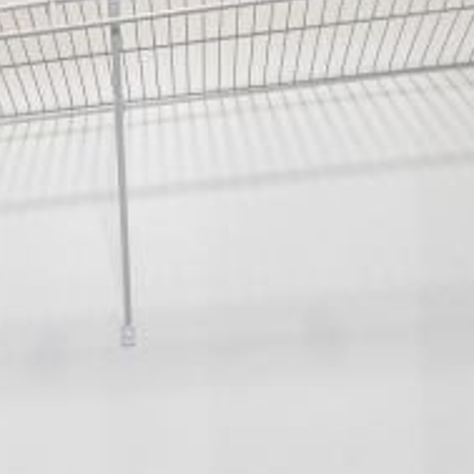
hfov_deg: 30.2
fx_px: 837
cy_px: 592
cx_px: 45
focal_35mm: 54
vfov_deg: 27.3
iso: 360
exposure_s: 1/15
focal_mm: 16
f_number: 8
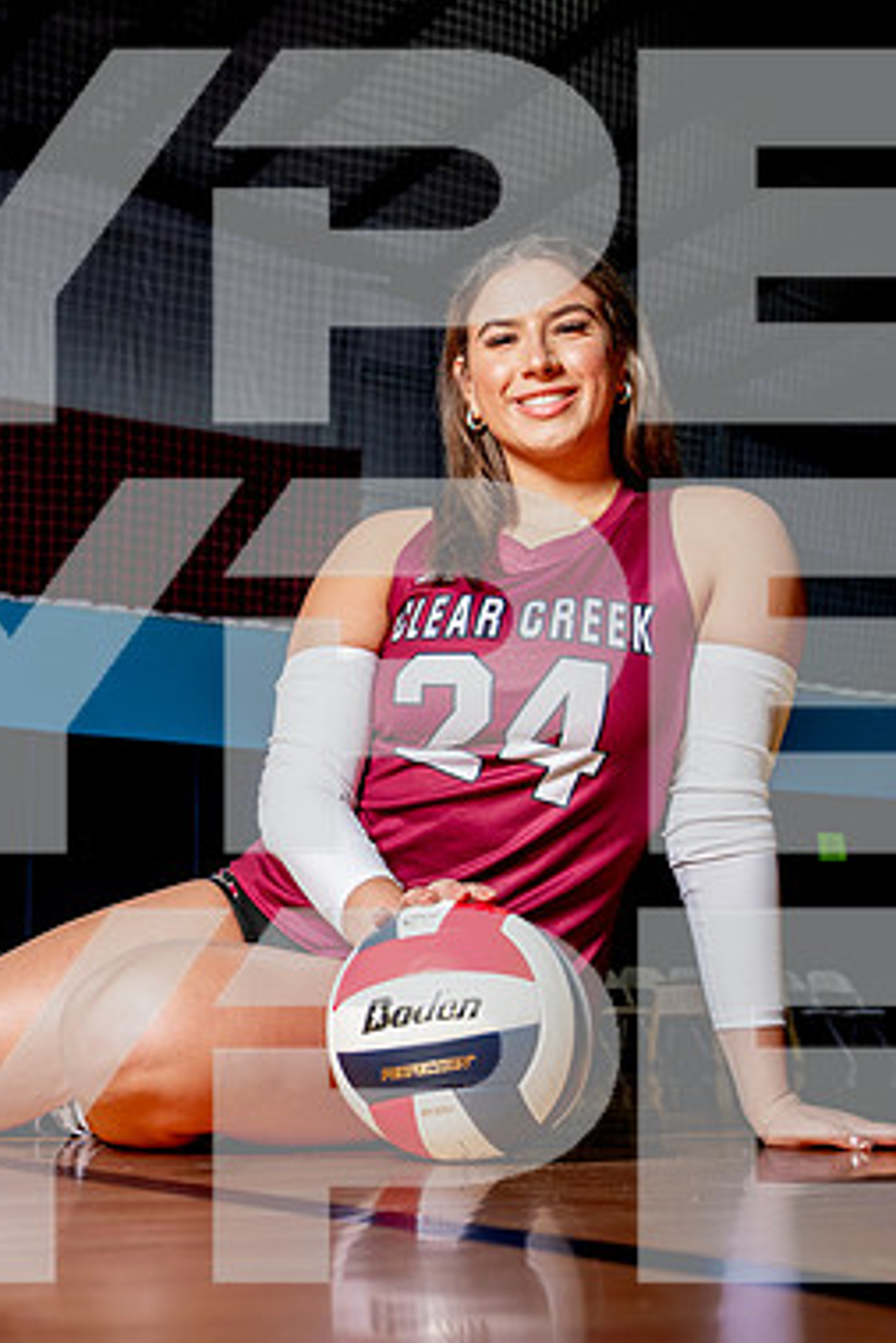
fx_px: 1865
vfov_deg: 39.6
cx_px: 156
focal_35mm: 50
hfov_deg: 26.4
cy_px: 668
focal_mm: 32
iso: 250
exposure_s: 1/200
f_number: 4.5
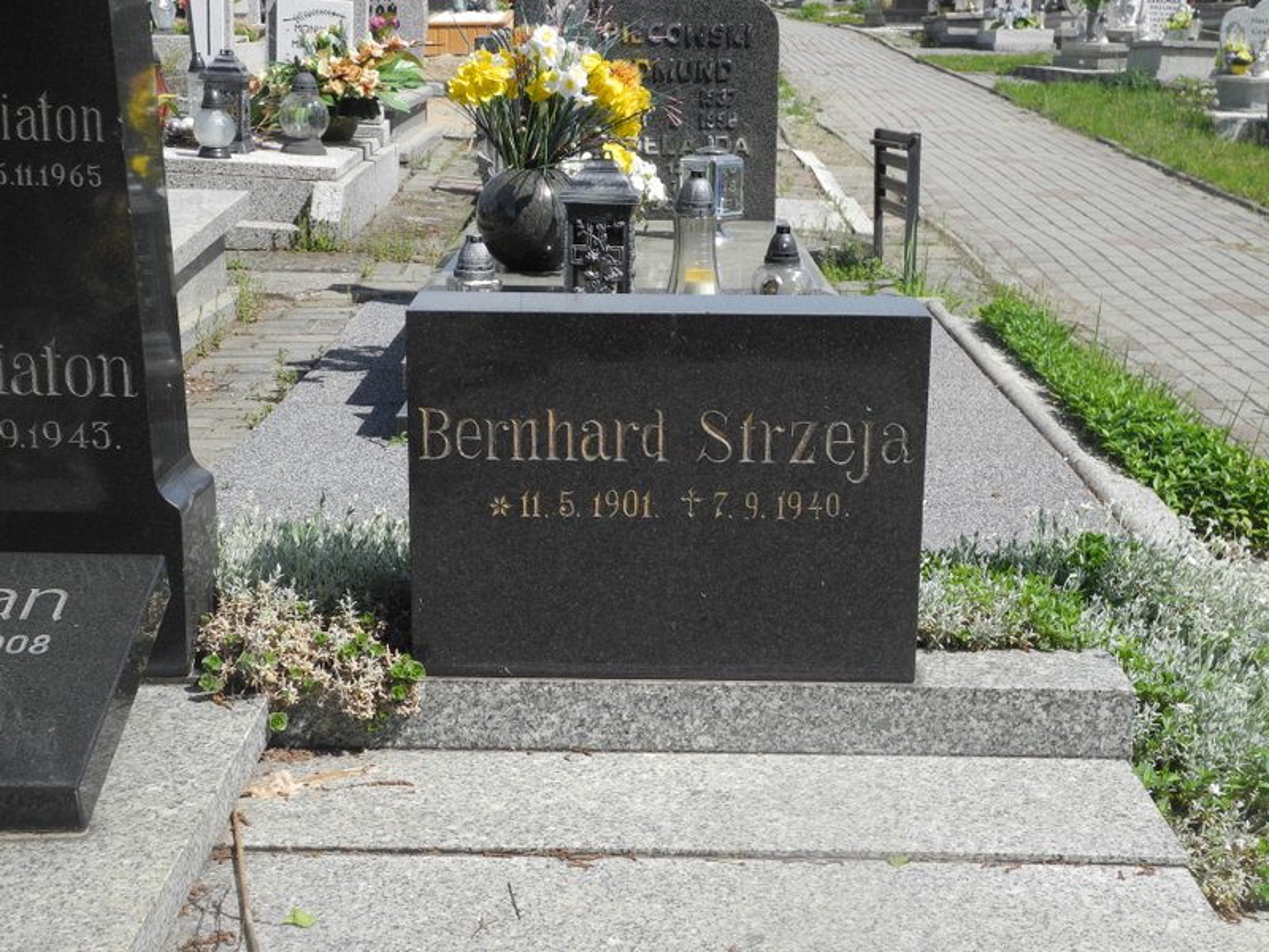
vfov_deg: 26.6
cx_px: 634
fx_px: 2016
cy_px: 476
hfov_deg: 34.9
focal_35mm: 55
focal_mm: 11.8
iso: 100
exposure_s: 1/1000
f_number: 3.5
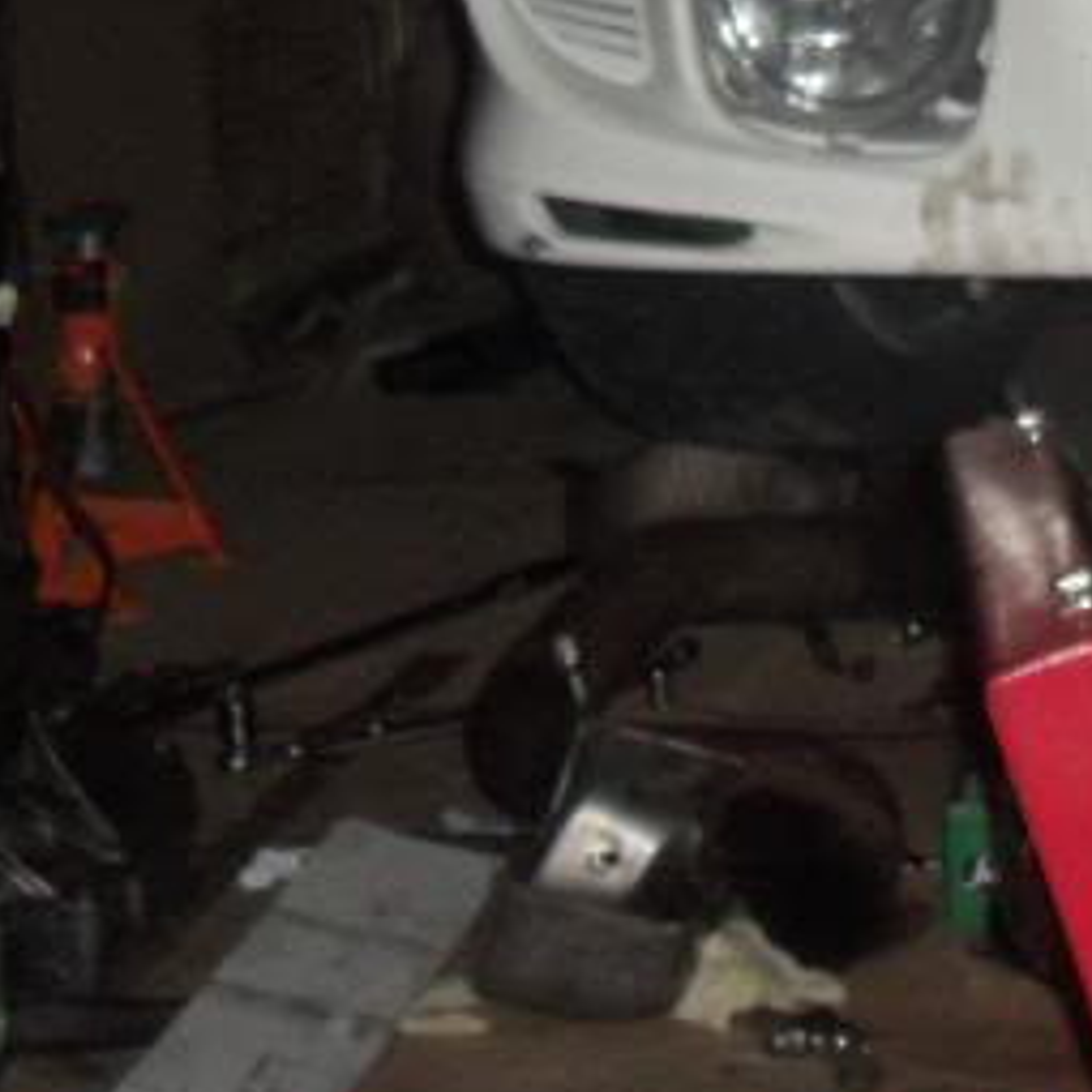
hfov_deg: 13.0
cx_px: 1799
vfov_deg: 13.6
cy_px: -283
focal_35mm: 124
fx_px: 4426
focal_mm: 6.3
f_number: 3.2
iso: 200
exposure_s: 1/45
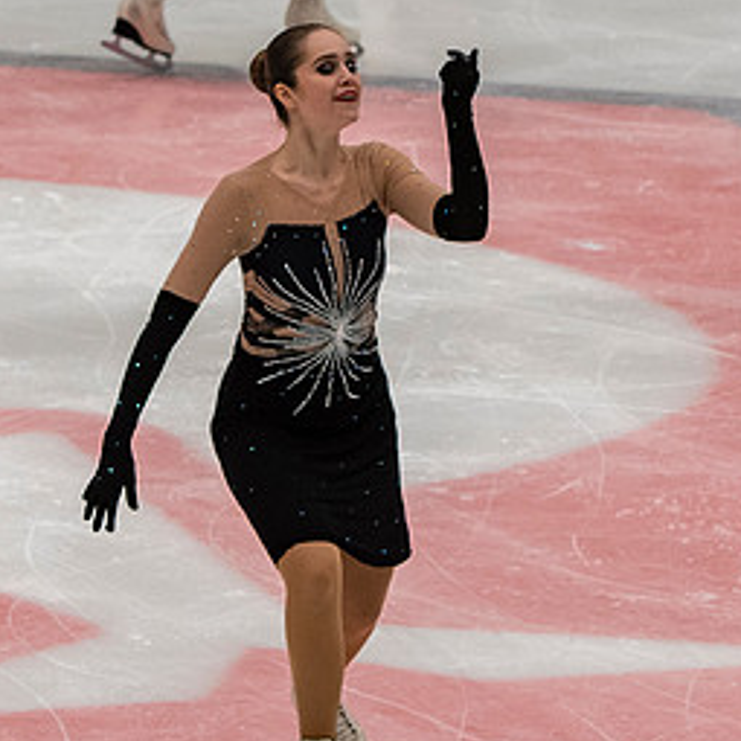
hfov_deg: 3.9
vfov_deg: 3.9
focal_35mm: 453
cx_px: 255
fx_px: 10971
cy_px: 143
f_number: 4
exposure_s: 1/500
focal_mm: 98
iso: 800
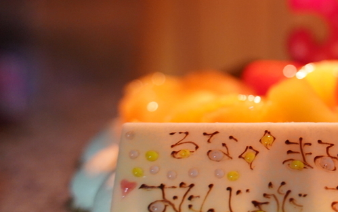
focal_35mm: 69
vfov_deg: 18.8
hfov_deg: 28.5
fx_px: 636
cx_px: 313
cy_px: 74
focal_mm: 33
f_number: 2.8
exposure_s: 1/20
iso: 5000
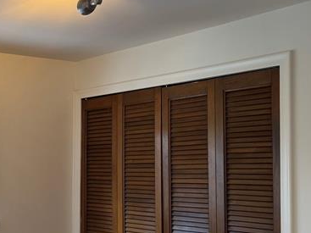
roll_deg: -1.7
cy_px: 136
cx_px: -46
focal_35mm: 67
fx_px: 602
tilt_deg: +3.5
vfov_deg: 21.9
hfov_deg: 26.3
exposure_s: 1/120
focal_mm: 6.76
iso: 100
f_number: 1.78
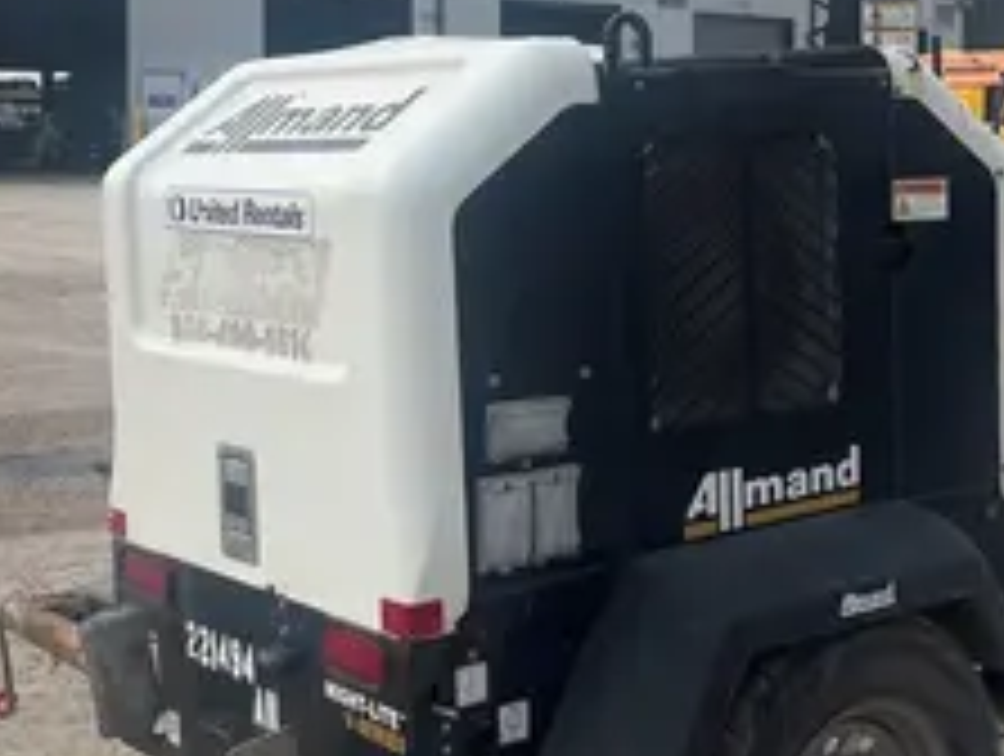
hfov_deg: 29.4
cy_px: 209
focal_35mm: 64
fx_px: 1859
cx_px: 824
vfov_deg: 22.8
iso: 50
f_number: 1.6
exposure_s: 1/3876
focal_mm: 5.1
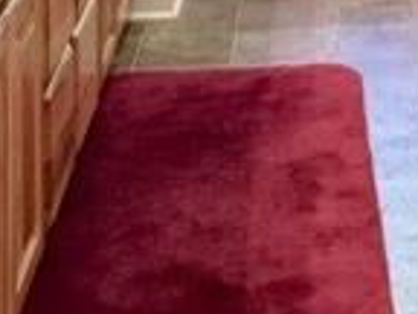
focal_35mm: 129
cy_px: -355
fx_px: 1558
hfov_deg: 14.8
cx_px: 502
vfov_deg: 10.4
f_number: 2.2
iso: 80
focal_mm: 4.15
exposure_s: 1/15
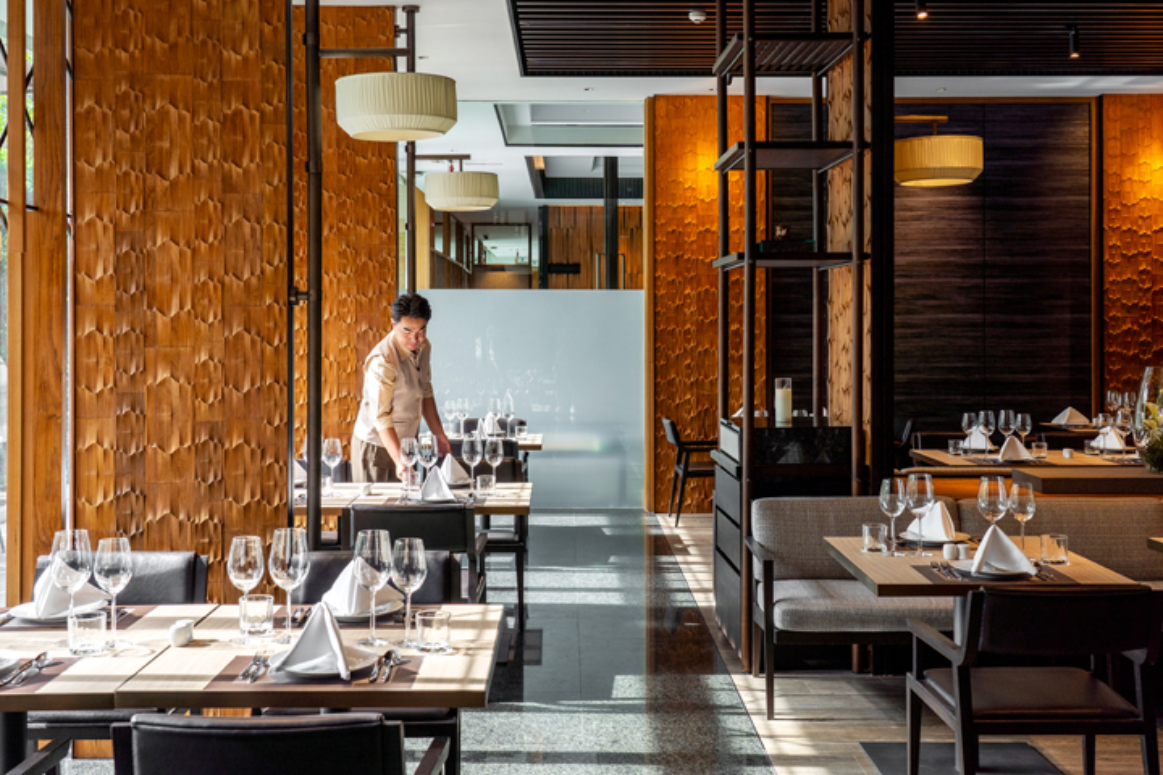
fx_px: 1228
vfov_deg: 35.1
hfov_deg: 50.7
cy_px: 388
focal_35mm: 38
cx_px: 582
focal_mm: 38
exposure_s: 1/100
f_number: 5.6
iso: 400
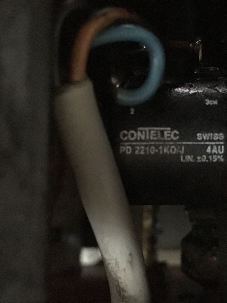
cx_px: 167
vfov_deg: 41.2
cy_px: 161
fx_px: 402
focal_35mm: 46
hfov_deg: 31.0
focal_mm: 4.15
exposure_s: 1/17
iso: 2000
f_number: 2.2
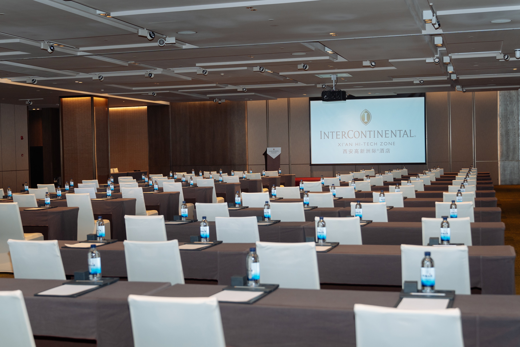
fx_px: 751
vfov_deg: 26.0
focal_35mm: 52
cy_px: 174
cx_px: 260
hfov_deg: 38.2
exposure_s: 1/125
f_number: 2.8
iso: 500
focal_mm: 35
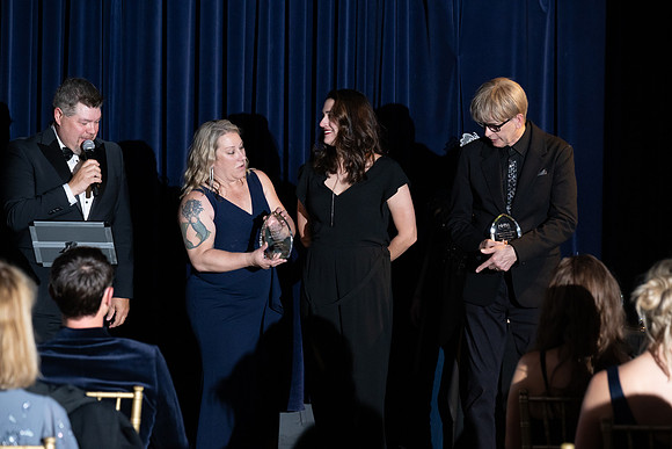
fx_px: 2595
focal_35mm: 139
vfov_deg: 9.9
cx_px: 336
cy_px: 224
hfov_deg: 14.8
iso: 2500
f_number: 5
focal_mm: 139
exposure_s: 1/200
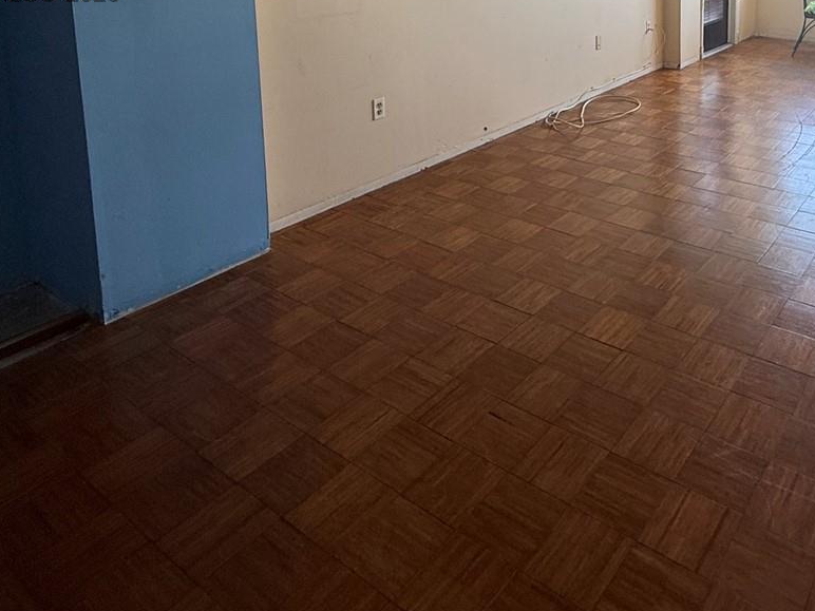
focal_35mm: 29
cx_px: 634
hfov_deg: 57.7
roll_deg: -0.5
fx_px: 683
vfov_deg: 41.6
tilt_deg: -7.1
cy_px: -6
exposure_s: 1/120
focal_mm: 2.22
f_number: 2.2
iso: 80
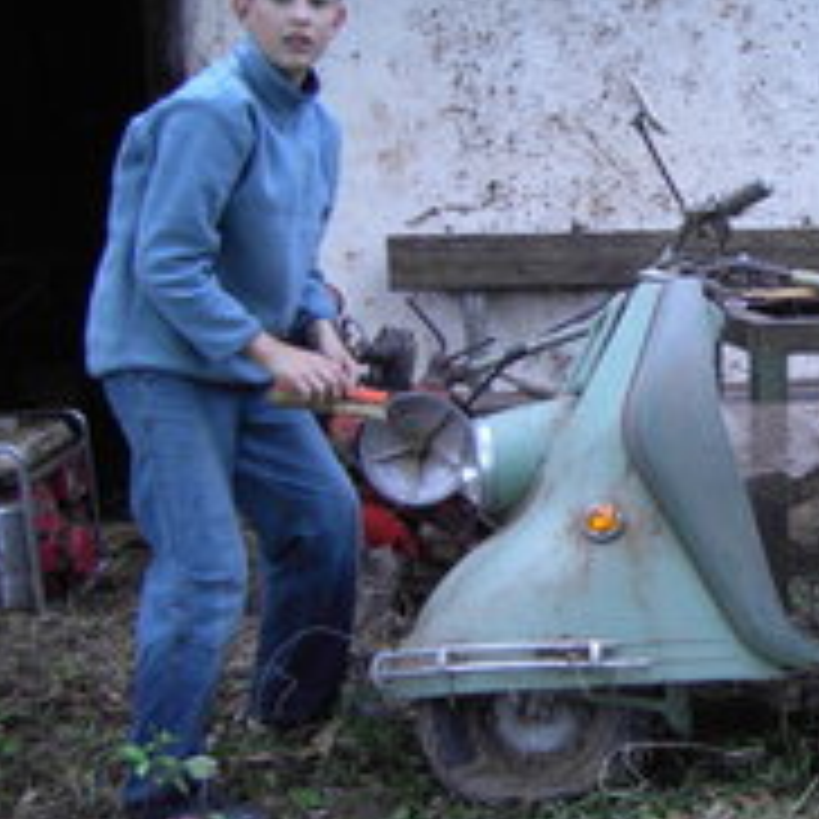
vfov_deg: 25.4
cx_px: 770
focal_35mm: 68
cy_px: 382
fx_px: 1820
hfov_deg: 24.5
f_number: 2.8
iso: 50
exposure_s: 1/55
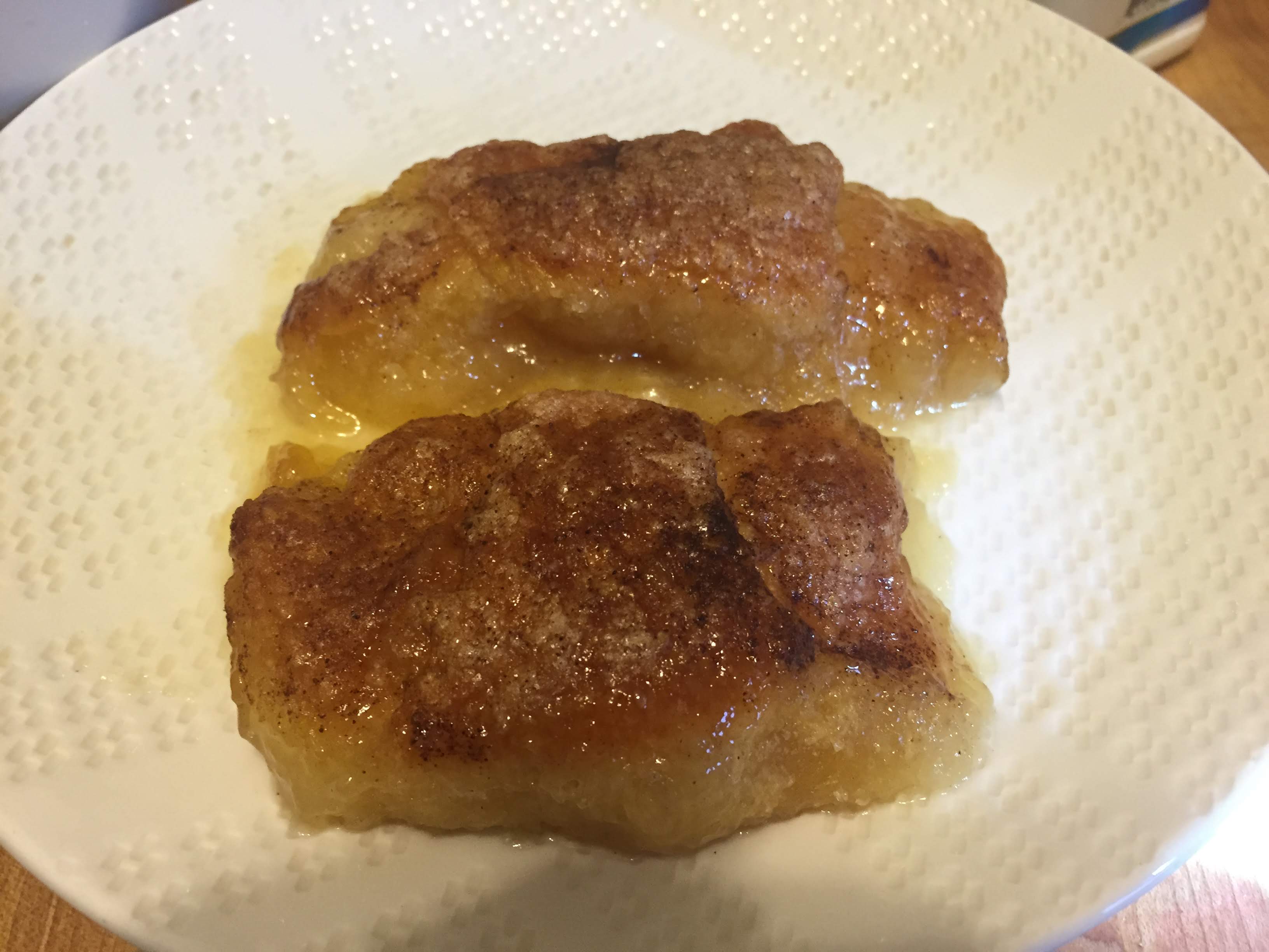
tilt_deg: -52.2
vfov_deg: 48.2
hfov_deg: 61.7
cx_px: 634
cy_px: 476
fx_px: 1063
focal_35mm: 29
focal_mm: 4.15
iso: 160
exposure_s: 1/30
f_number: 2.2
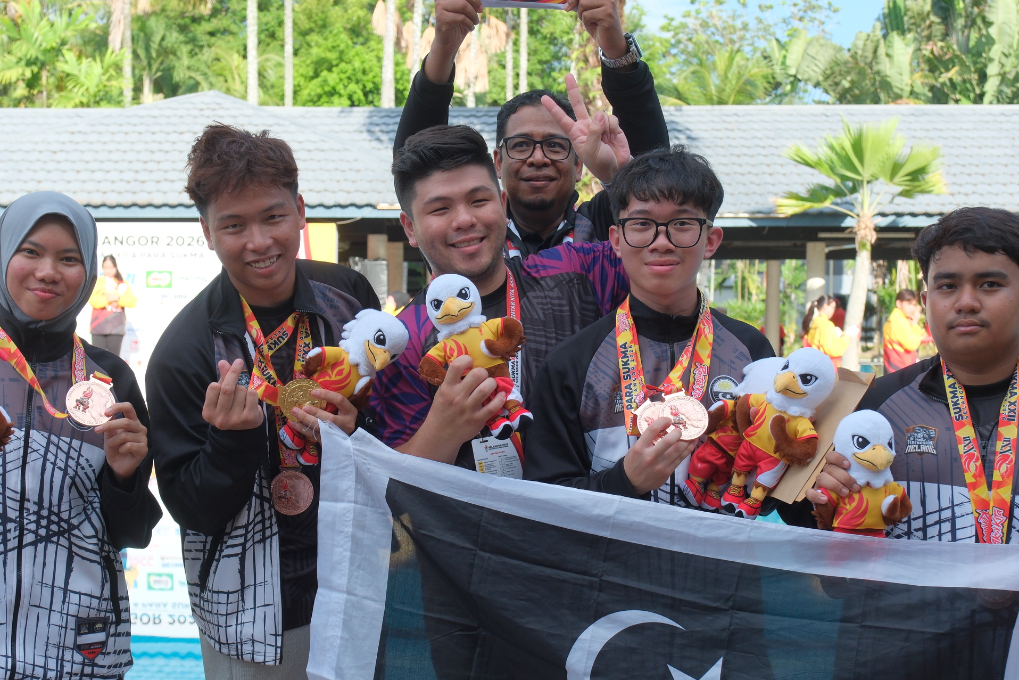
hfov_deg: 39.6
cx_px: 473
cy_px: 420
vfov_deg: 26.9
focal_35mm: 50
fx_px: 1415
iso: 500
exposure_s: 1/800
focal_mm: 23.4
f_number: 4
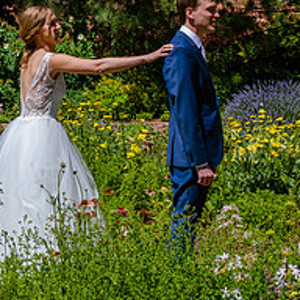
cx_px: 24
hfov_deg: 18.3
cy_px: 128
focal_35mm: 93
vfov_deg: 18.7
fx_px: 912
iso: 200
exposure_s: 1/320
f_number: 10
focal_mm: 32
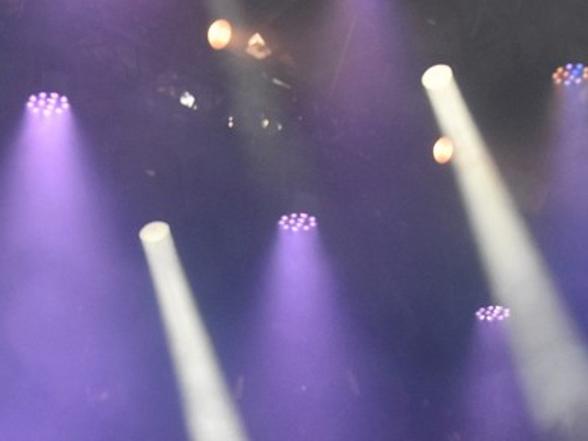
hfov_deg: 16.3
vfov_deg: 11.9
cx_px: 385
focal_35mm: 120
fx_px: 2047
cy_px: 586
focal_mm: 27
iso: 1600
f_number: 2.8
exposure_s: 1/3200
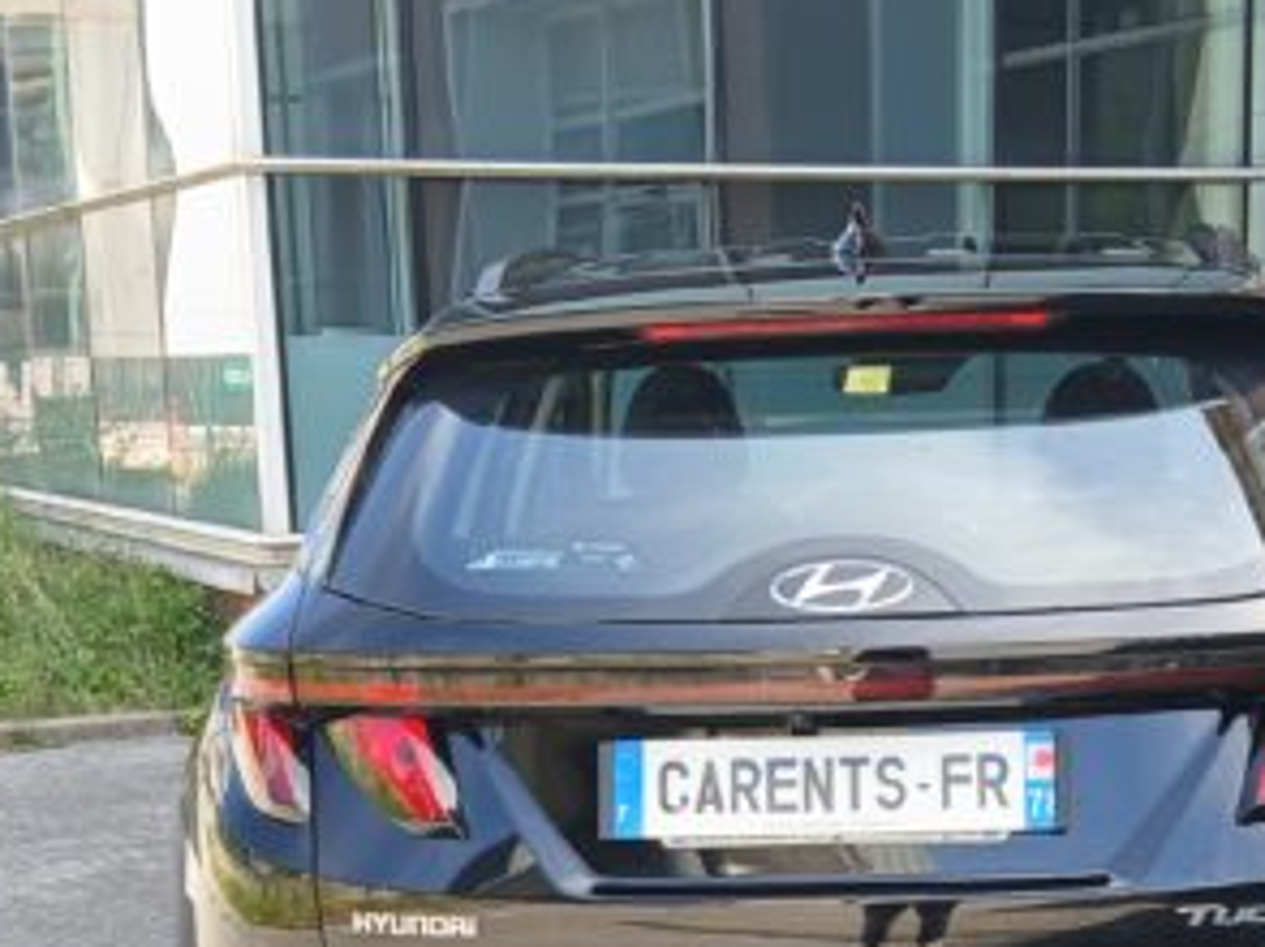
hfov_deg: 28.5
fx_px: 2483
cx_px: 770
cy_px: 874
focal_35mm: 68
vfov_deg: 21.1
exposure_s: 1/50
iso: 25
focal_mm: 3.98
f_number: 1.8
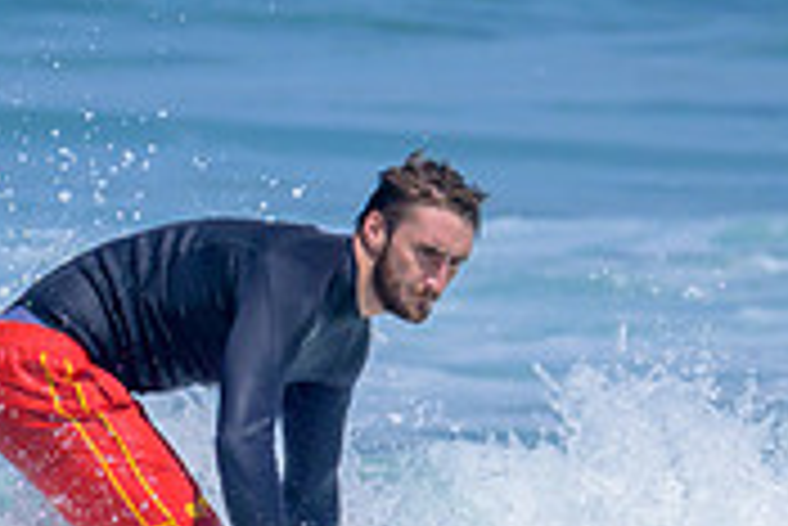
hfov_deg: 0.9
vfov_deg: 0.6
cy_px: 455
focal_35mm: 2342
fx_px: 51305
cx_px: 306
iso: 500
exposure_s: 1/2000
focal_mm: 520
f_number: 11
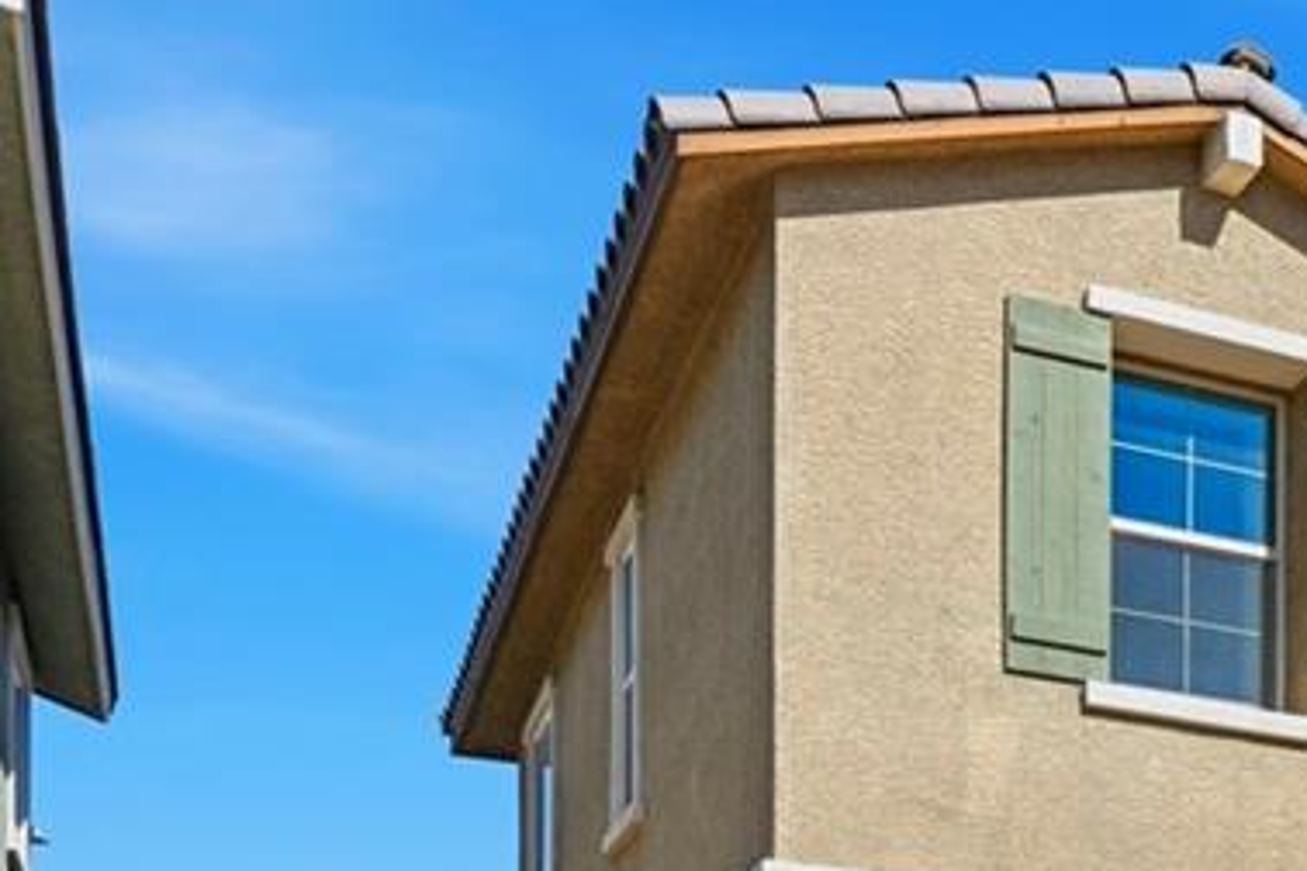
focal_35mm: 65
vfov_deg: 19.4
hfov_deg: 26.2
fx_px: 2360
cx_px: 1715
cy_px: 1120
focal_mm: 24
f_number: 10
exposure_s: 1/1600
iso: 125
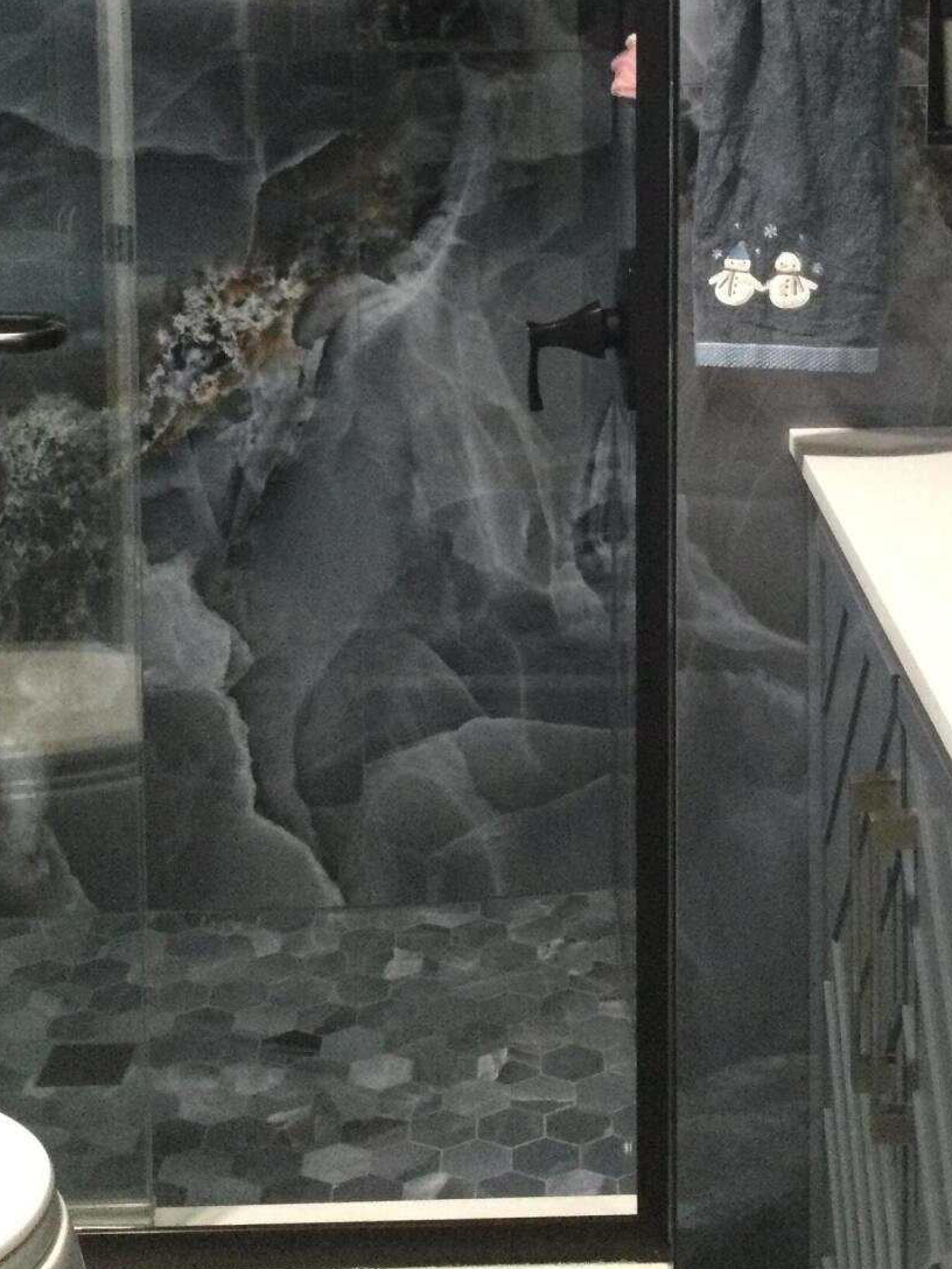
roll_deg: -0.3
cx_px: 657
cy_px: 191
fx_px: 2090
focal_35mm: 57
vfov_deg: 32.5
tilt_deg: -3.7
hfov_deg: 25.5
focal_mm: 3.3
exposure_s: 1/15
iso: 200
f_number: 2.4
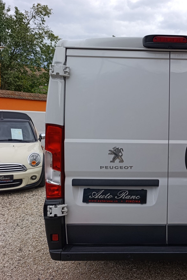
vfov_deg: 54.4
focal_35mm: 35
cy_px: 134
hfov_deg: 34.8
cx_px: 181
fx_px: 273
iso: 50
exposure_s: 1/314
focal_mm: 6.14
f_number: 1.6
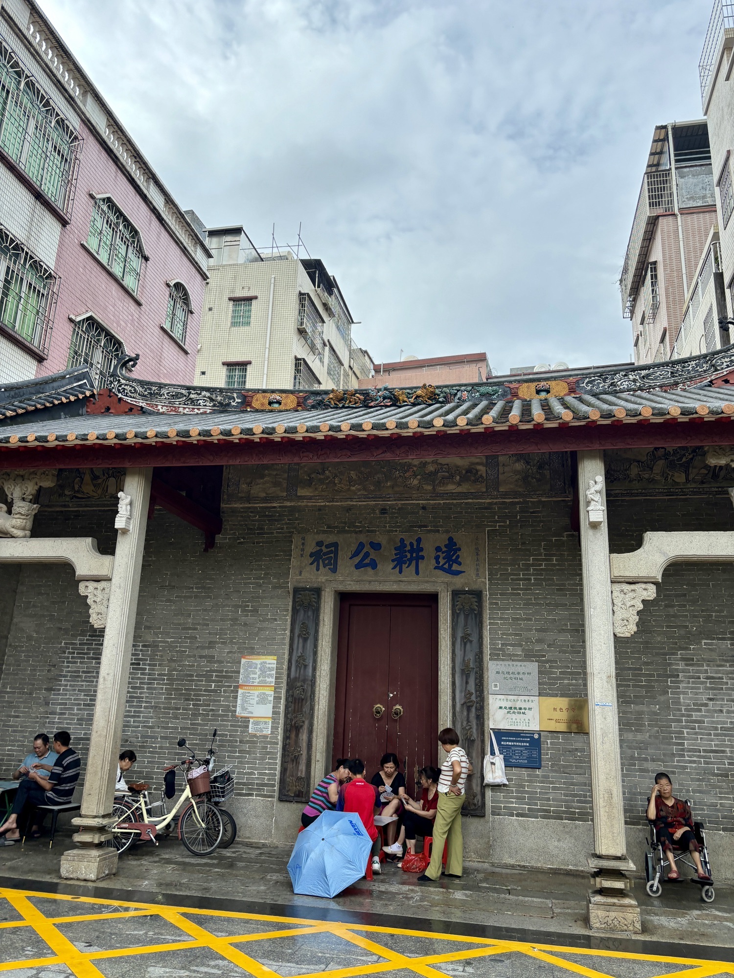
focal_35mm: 26
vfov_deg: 67.3
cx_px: 367
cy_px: 489
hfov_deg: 53.1
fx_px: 735
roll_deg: -3.7
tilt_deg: +16.4
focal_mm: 5.96
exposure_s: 1/970
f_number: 1.6
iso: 50
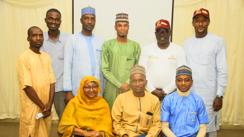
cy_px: 78
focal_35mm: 41
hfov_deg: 49.4
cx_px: 122
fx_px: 265
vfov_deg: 29.0
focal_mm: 26
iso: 800
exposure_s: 1/250
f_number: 4
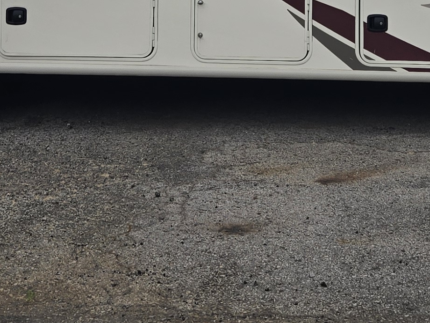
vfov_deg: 13.9
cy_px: -167
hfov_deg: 19.6
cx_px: 239
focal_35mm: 100
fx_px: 1242
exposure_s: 1/1050
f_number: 1.8
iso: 25
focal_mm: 5.4
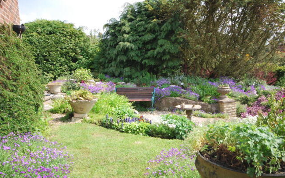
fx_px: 241
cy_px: 94
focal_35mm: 31
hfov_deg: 61.2
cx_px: 142
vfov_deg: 40.6
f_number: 5.6
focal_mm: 20
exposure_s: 1/125
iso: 110
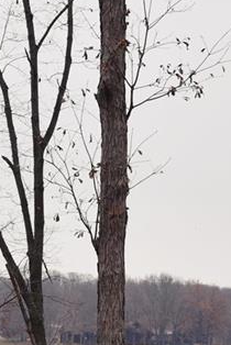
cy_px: 329
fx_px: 2017
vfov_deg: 9.7
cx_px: -149
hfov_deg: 6.4
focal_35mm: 210
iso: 200
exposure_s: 1/250
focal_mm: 55
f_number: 8
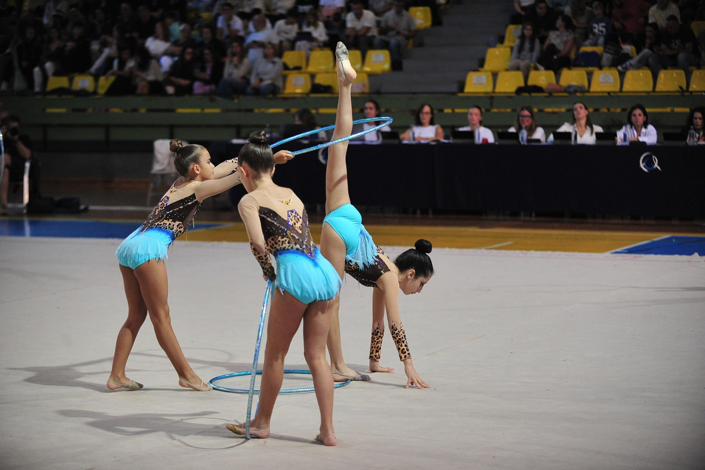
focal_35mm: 98
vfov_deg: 13.9
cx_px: 352
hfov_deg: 20.8
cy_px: 235
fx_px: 1918
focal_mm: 98
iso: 3200
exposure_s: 1/1600
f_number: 2.8
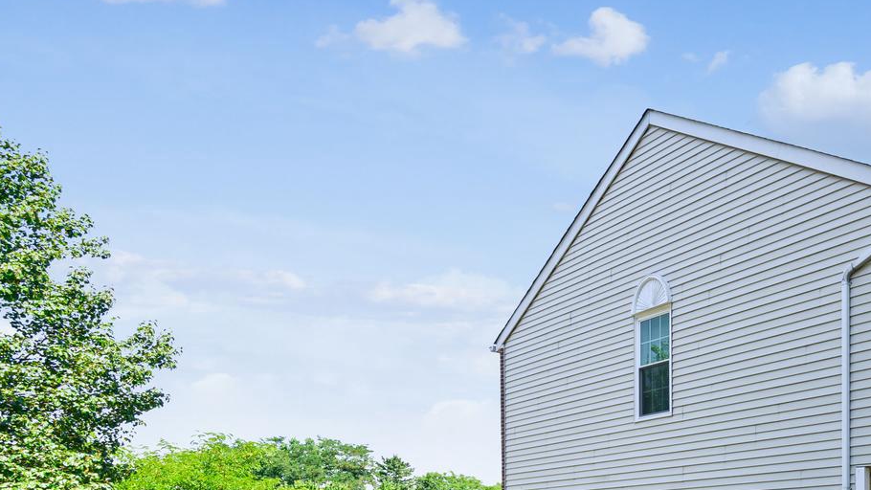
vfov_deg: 31.7
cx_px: 911
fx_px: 762
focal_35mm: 33
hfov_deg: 47.1
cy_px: 536
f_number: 6.3
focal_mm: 14
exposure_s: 1/320
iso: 100
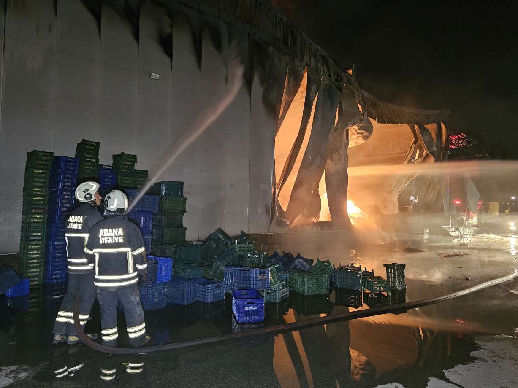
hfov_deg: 71.6
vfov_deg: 56.8
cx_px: 259
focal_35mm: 24
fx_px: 359
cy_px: 186
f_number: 1.7
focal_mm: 6.3
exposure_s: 1/25
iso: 800
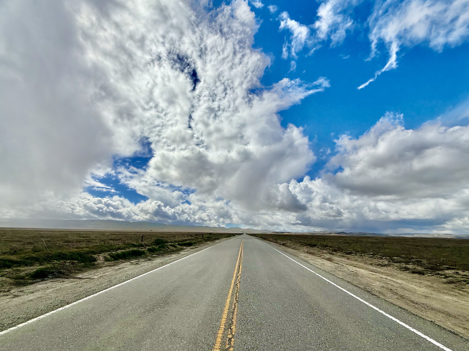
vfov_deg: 81.7
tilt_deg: +17.2
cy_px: 176
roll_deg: -2.0
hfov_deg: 98.1
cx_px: 224
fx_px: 203
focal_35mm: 15
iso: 40
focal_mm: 2.22
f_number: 2.2
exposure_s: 1/7634
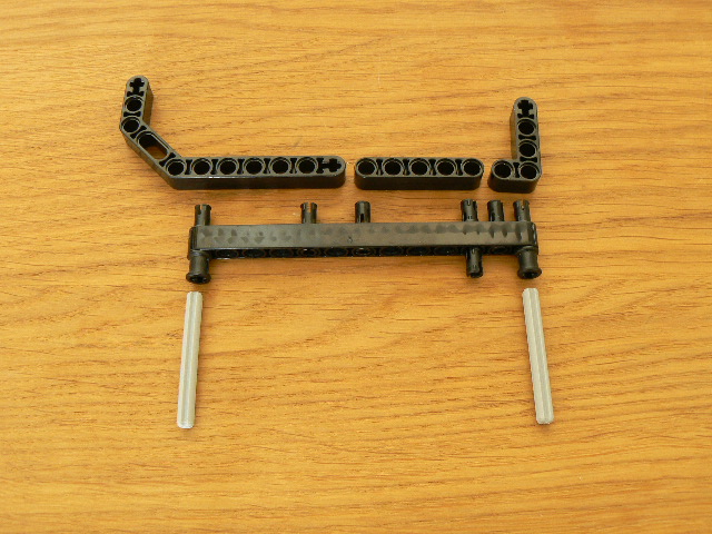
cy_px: 267
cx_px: 356
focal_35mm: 36
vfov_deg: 39.7
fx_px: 740
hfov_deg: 51.4
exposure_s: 2
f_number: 4.5
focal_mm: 6
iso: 100
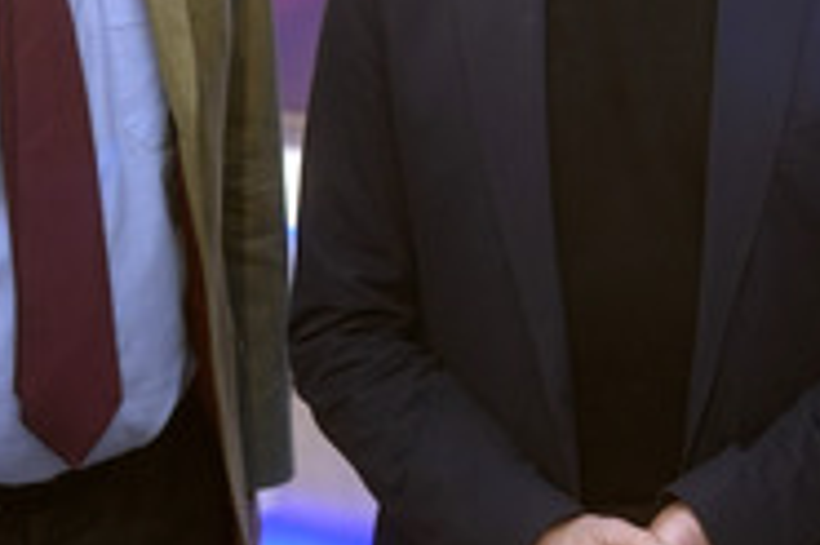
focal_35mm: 110
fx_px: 2503
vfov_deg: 12.3
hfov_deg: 18.5
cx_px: 627
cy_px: -22
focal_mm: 30
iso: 640
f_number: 2.2
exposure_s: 1/125
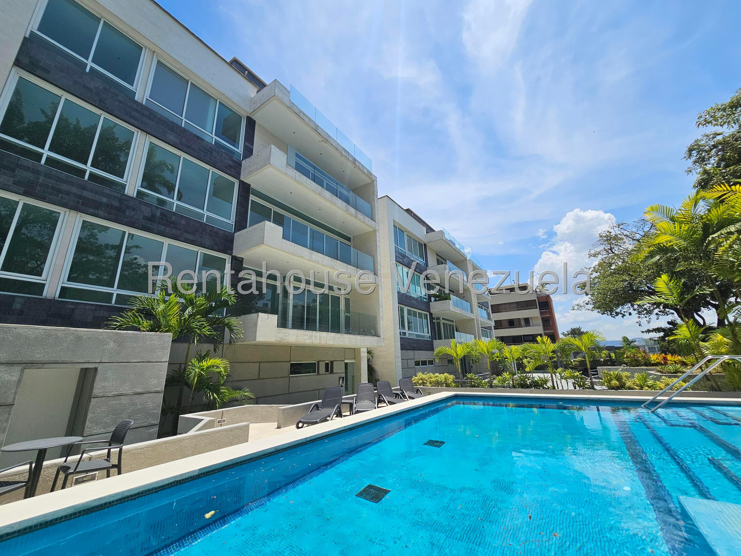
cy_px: 278
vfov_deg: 89.9
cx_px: 370
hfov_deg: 106.2
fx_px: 278
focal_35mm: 13
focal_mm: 2.2
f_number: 2.2
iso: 50
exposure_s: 1/3871
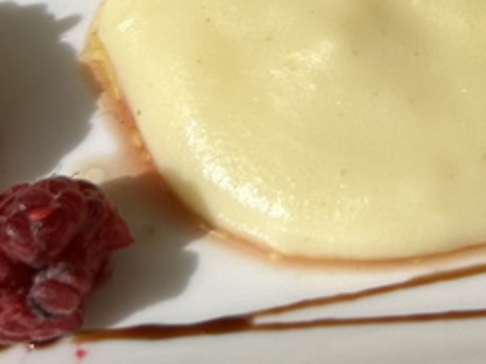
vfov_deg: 10.0
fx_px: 1994
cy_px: -261
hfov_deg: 13.4
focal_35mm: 142
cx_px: 616
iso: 50
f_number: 1.5
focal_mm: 5.7
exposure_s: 1/10309
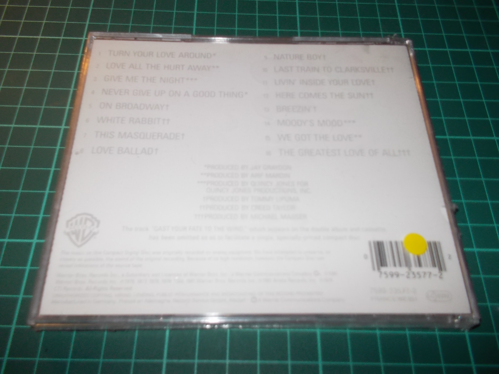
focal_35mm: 29
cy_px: 187
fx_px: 418
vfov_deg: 48.2
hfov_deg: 61.7
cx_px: 250
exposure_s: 1/30
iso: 200
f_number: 3.3
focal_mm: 4.1
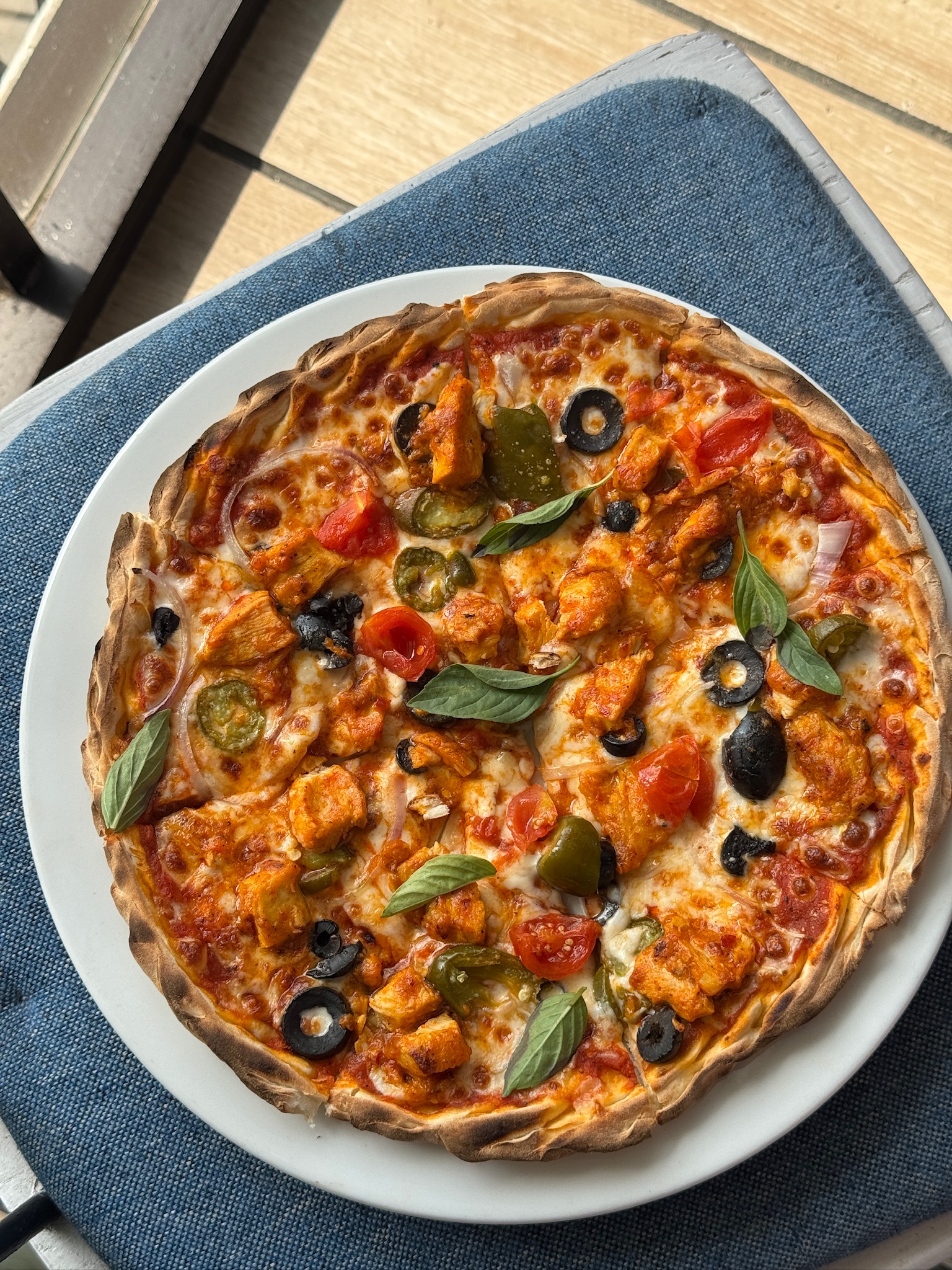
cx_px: 476
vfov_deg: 39.7
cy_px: 635
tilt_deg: -82.5
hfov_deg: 30.3
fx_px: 1760
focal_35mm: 48
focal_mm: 6.76
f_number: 1.78
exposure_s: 1/756
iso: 64
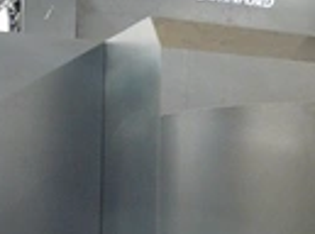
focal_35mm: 112
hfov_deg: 17.3
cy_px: 266
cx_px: 298
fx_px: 1016
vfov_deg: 12.9
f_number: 2.8
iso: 200
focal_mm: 6
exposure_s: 1/8
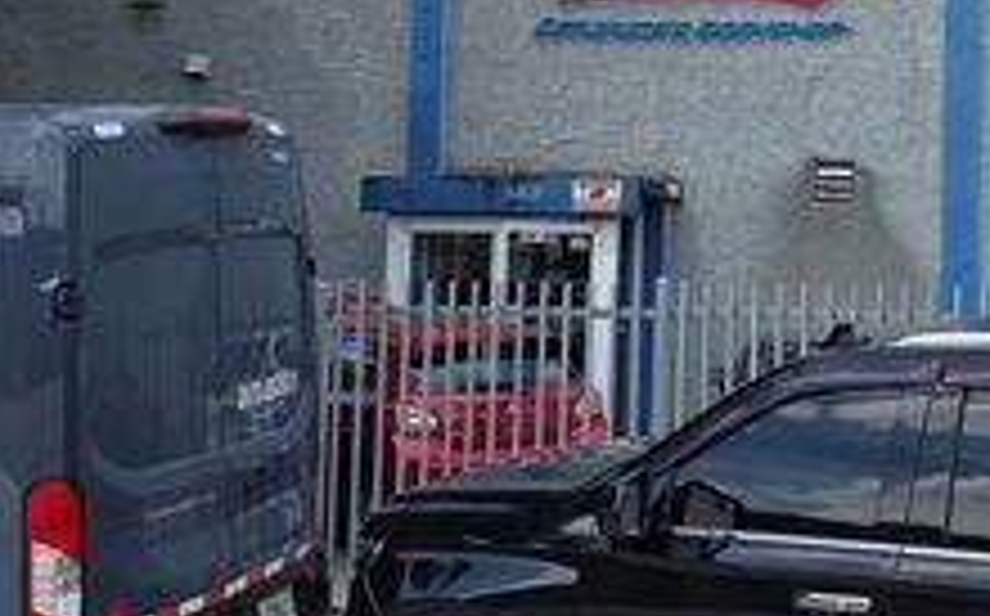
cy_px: 121
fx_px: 1914
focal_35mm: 71
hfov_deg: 28.3
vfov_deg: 18.1
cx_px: 824
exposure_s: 1/599
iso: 12
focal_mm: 6.3
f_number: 1.7
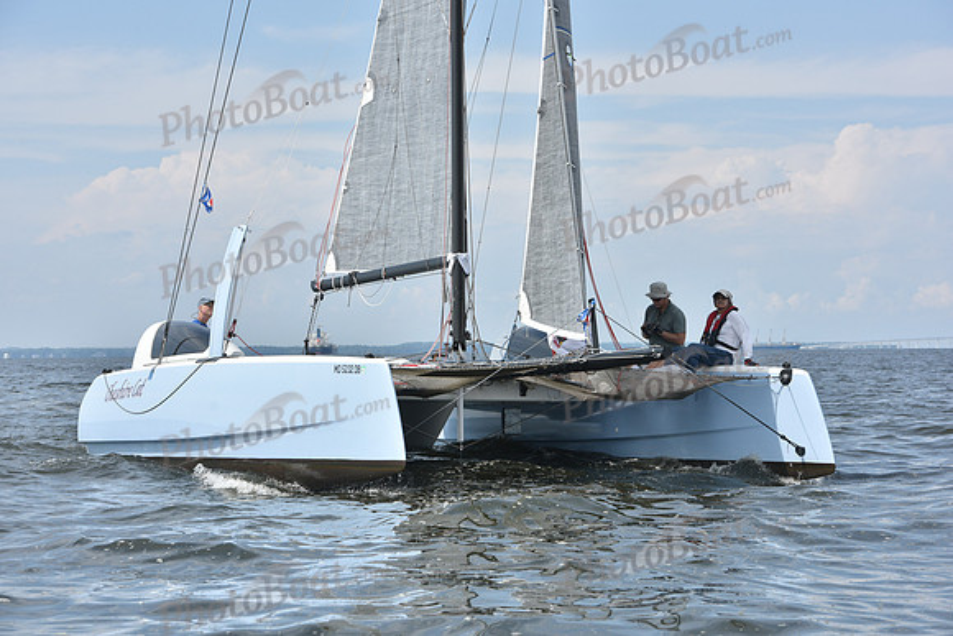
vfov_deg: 14.4
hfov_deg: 21.5
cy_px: 318
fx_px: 2515
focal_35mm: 95
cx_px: 476
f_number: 8
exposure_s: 1/1250
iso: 320
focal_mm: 95
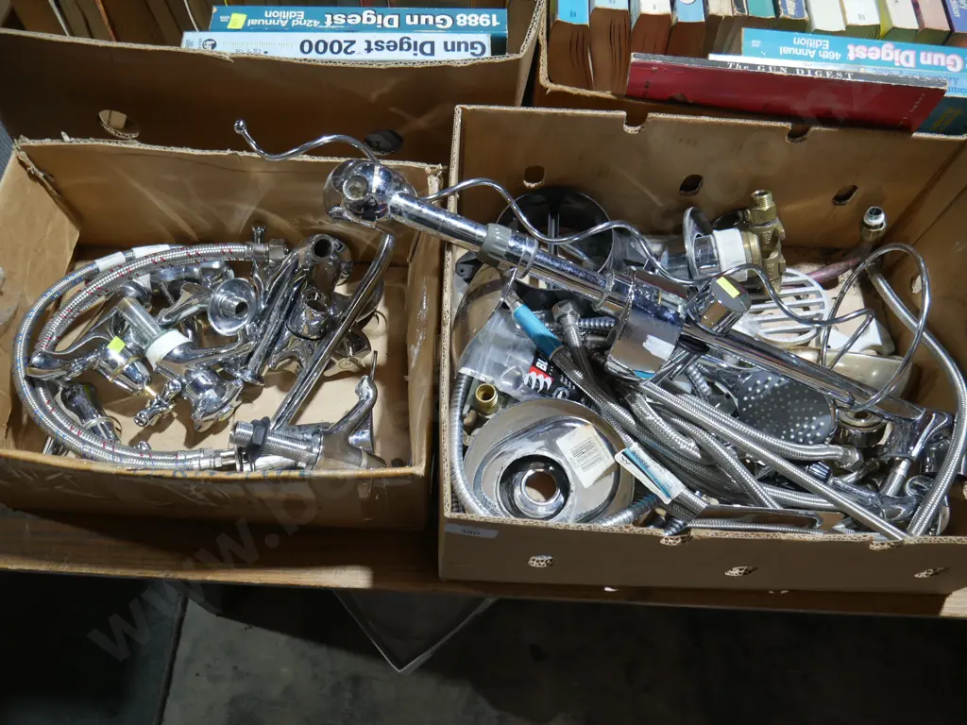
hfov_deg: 63.4
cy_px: 362
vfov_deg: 49.7
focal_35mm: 28
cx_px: 484
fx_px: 782
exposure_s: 1/60
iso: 320
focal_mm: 14
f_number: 3.5
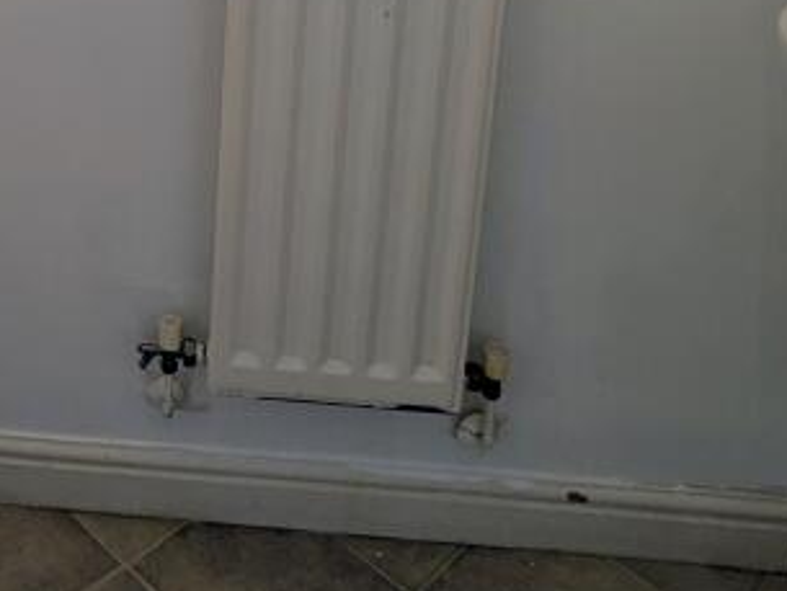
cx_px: 59
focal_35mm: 47
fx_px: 1069
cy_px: -117
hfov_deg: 37.4
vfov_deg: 27.3
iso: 55
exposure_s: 1/176
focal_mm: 1.83
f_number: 2.2
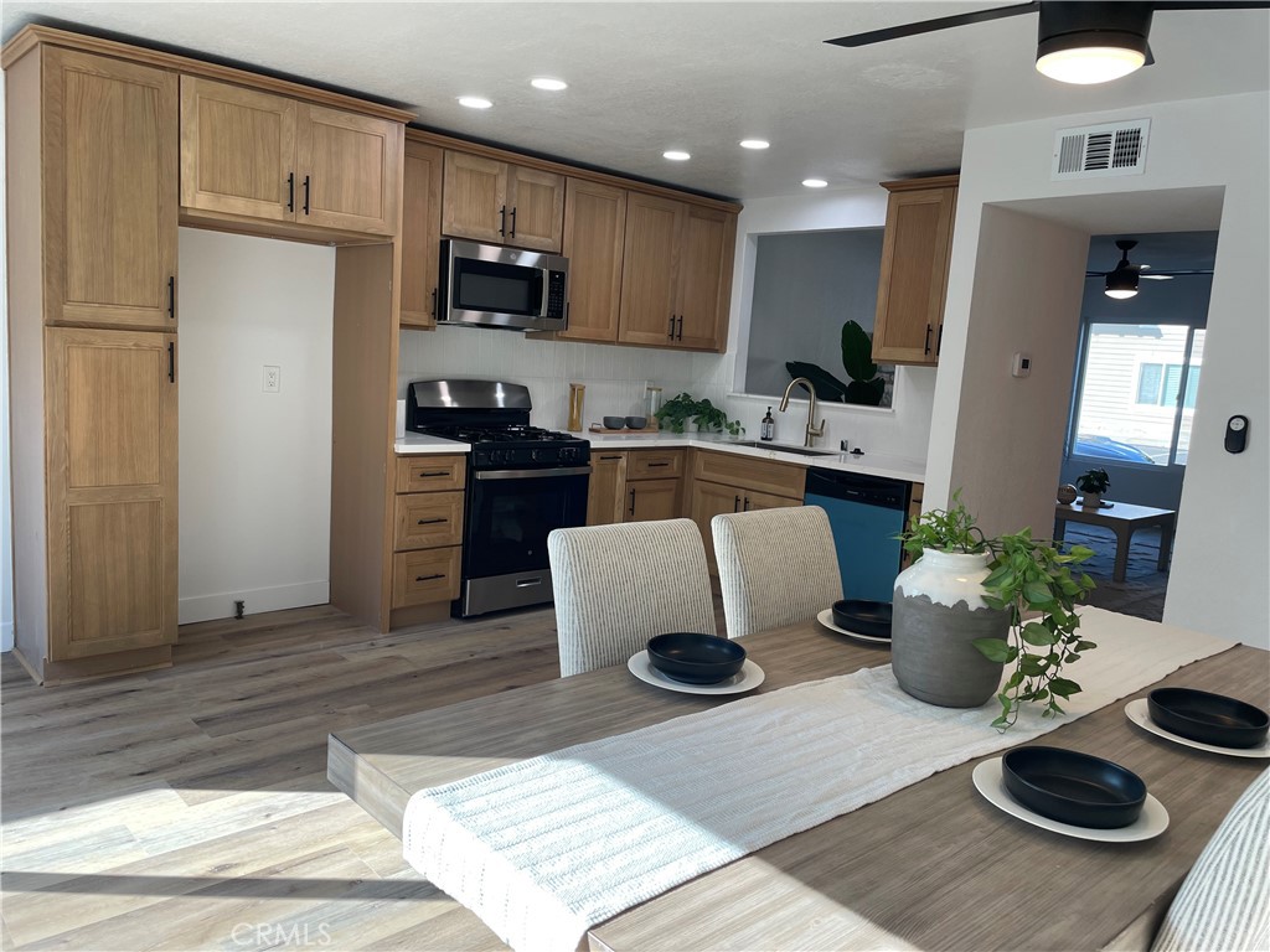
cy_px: 476
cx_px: 635
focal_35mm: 26
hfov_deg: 67.3
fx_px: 954
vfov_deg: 53.1
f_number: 1.6
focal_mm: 4.2
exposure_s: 1/165
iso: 32
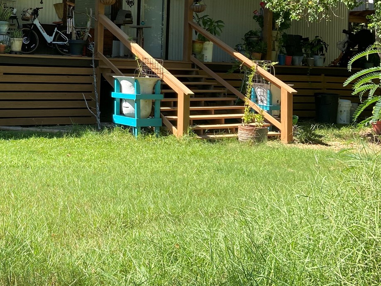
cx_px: 27
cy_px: 37
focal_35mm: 58
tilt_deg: +5.1
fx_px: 639
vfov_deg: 24.6
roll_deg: -2.6
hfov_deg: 31.4
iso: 32
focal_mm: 4.25
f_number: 1.8
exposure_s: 1/728
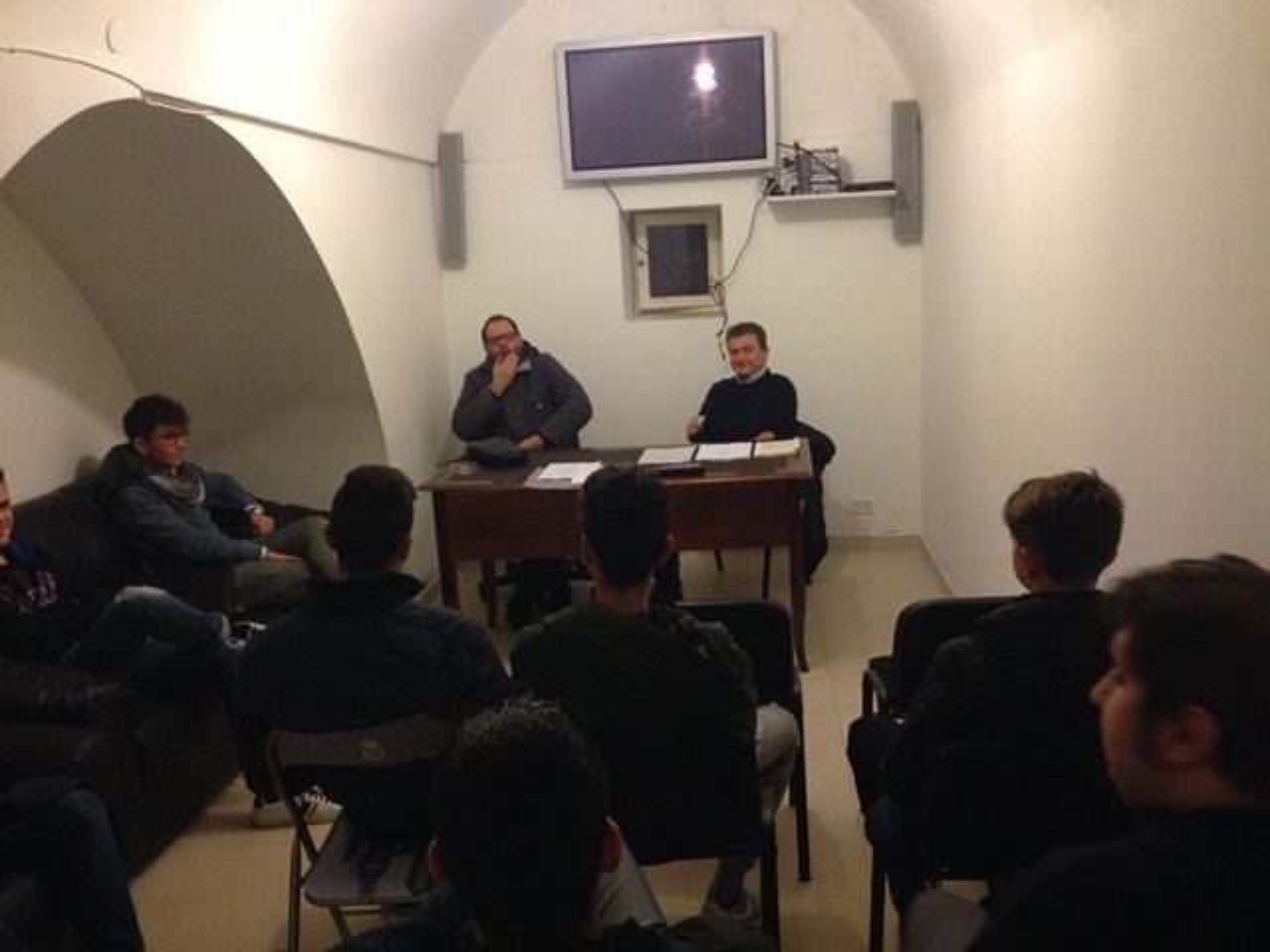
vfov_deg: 42.9
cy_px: 476
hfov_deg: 55.4
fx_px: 1211
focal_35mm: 33
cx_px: 635
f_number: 2.4
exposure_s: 1/20
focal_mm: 4.12
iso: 400
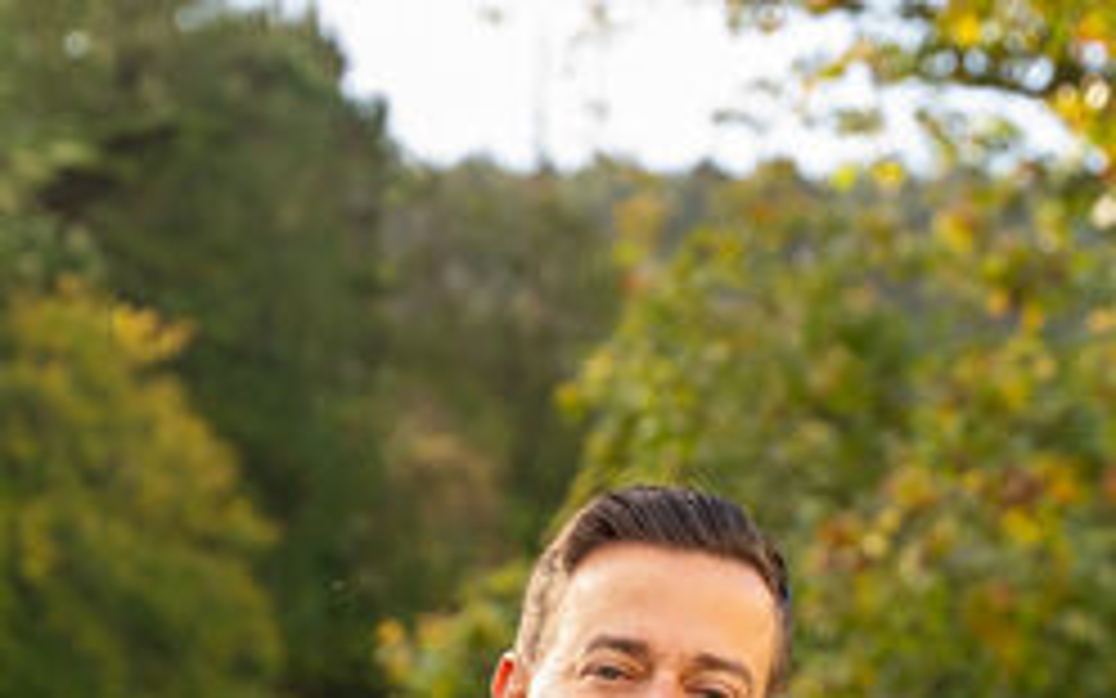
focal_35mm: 186
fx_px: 5666
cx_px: 540
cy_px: 1020
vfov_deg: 6.9
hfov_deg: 11.2
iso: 50
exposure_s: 1/160
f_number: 3.5
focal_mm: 56.7
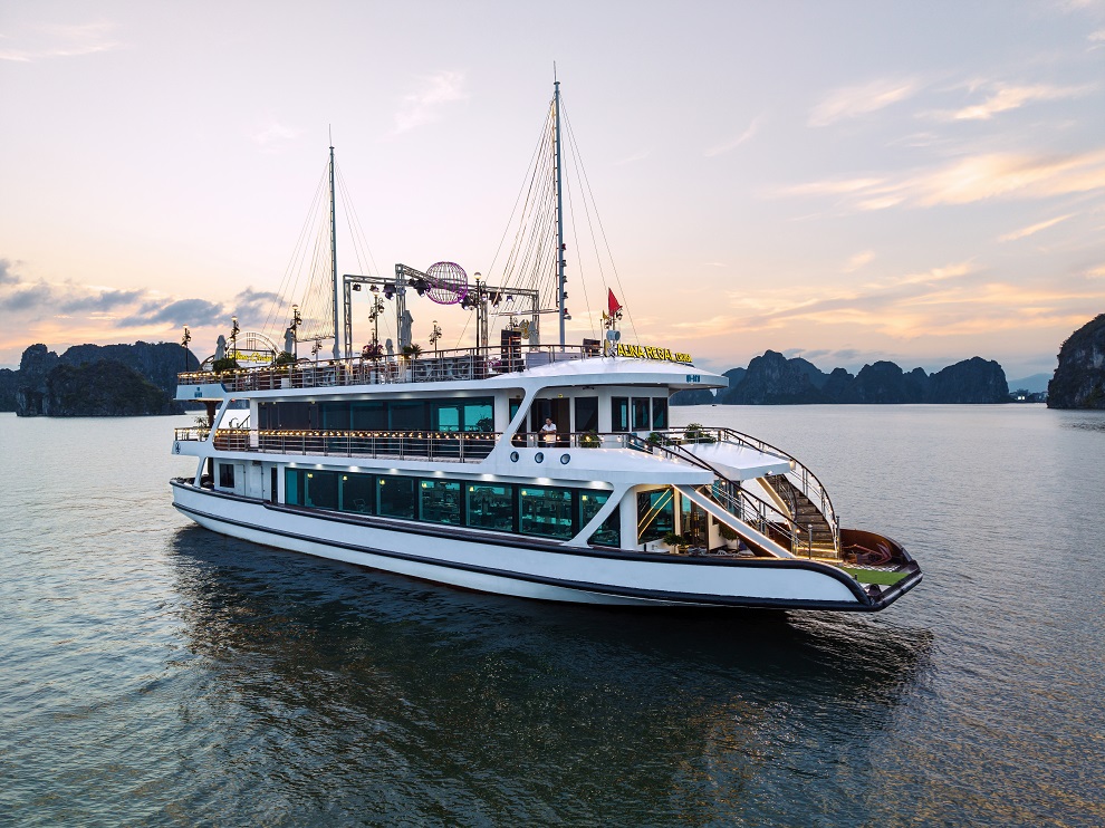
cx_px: 552
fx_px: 766
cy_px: 414
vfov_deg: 56.8
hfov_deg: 71.6
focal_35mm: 24
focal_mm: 8.67
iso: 100
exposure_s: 1/200
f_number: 1.8
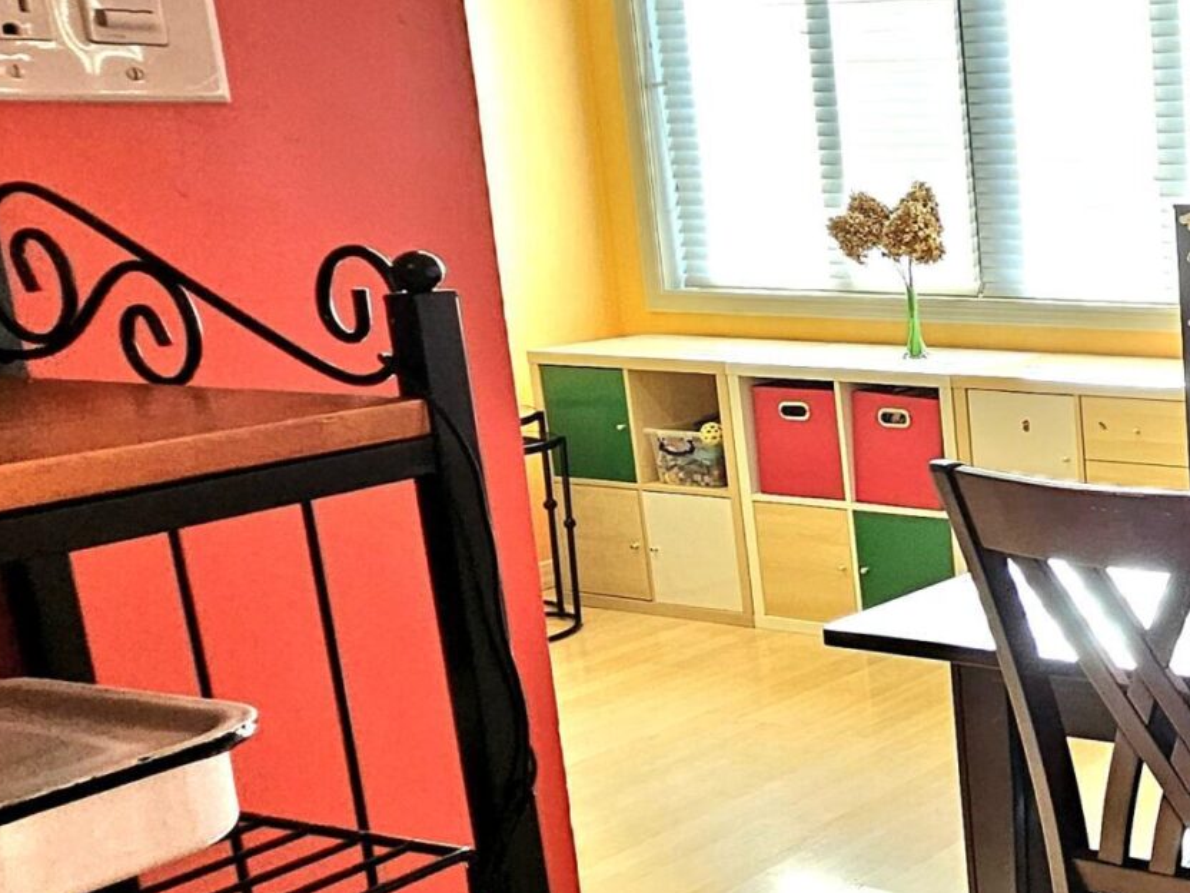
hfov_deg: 32.2
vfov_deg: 36.0
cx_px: 1625
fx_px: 1375
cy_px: 432
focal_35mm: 40
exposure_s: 1/101
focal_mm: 2.2
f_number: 2.2
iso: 125
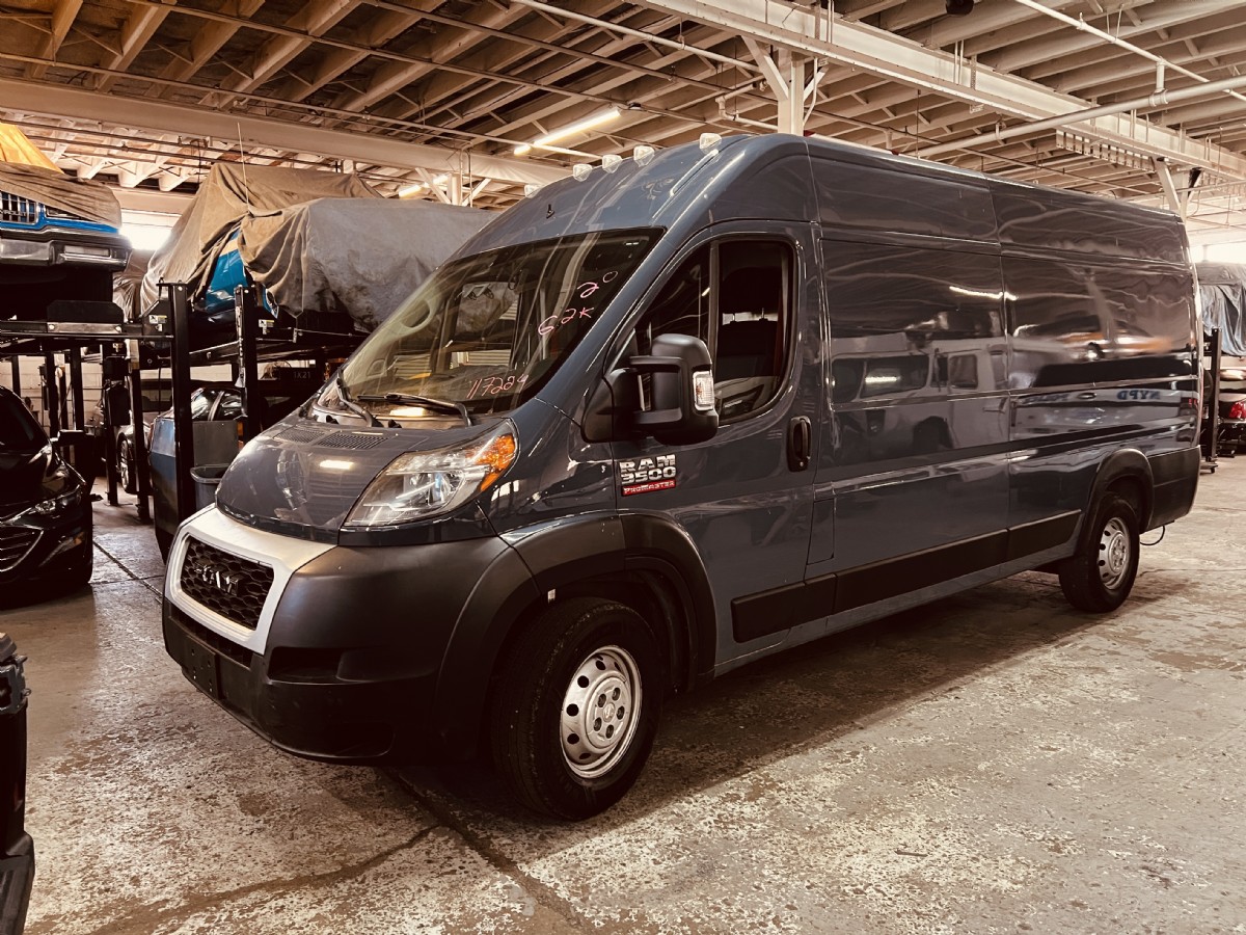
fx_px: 936
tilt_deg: -1.3
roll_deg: +1.0
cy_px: 468
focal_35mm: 26
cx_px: 623
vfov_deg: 53.1
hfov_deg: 67.3
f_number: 1.5
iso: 400
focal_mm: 5.7
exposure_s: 1/60
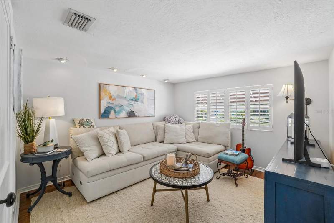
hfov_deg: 100.4
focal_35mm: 15
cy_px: 112
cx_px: 167
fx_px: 139
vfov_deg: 77.3
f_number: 8
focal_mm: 10
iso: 400
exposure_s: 1/30
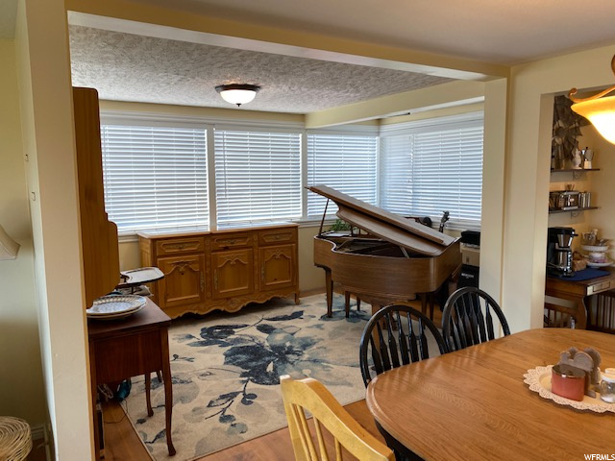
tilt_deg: -4.6
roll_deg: +1.0
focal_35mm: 26
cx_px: 308
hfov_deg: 67.3
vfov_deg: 53.1
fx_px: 462
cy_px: 230
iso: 50
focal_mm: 4.25
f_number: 1.8
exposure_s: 1/120
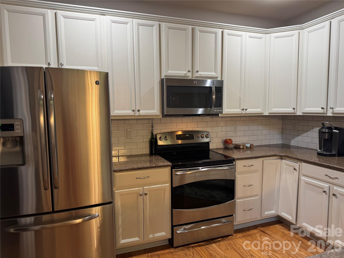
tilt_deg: -3.8
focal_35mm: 24
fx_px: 239
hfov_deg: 71.6
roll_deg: +0.1
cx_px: 172
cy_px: 129
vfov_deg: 56.8
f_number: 1.78
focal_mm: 6.76
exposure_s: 1/60
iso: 200
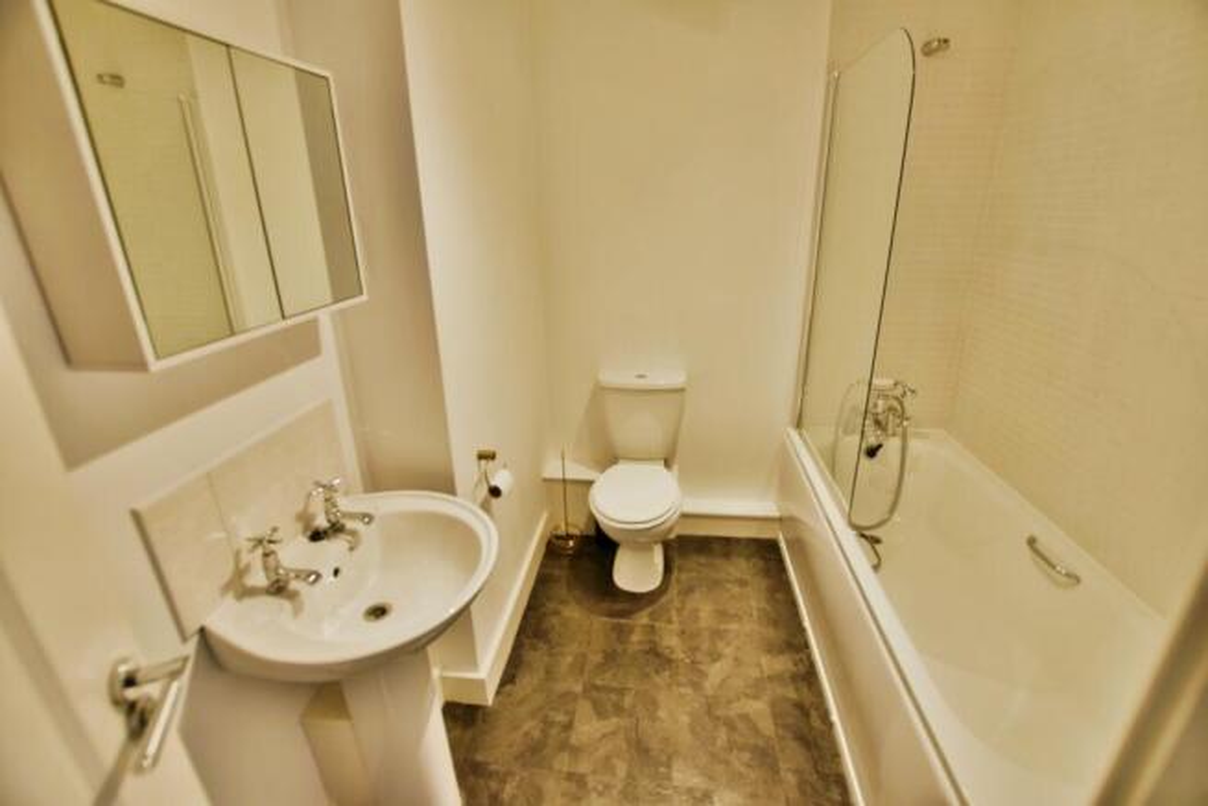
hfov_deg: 100.4
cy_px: 403
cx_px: 604
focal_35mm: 15
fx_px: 503
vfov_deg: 77.4
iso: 100
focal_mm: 10
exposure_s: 1/13
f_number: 3.5
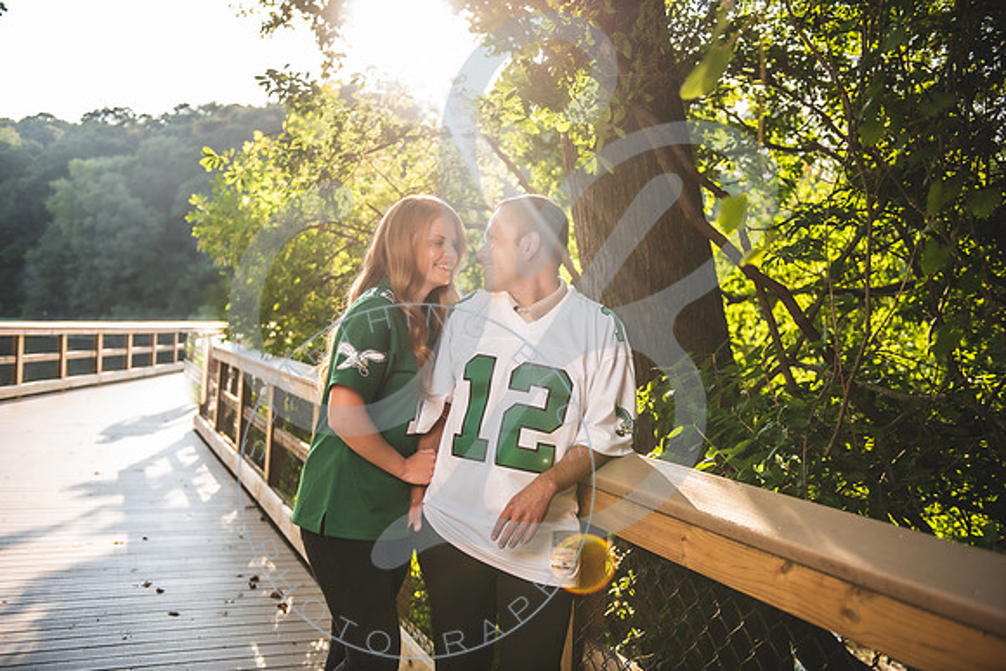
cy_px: 336
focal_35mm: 35
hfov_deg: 54.4
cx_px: 503
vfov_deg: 37.9
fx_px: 978
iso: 100
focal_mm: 35
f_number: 2.8
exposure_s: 1/250
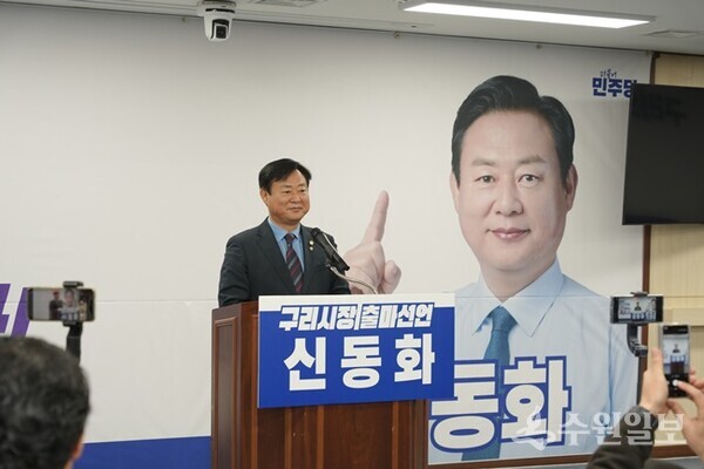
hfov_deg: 28.8
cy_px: 234
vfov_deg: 19.5
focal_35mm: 70
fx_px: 1369
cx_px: 352
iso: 1250
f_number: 5
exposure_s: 1/160
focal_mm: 70
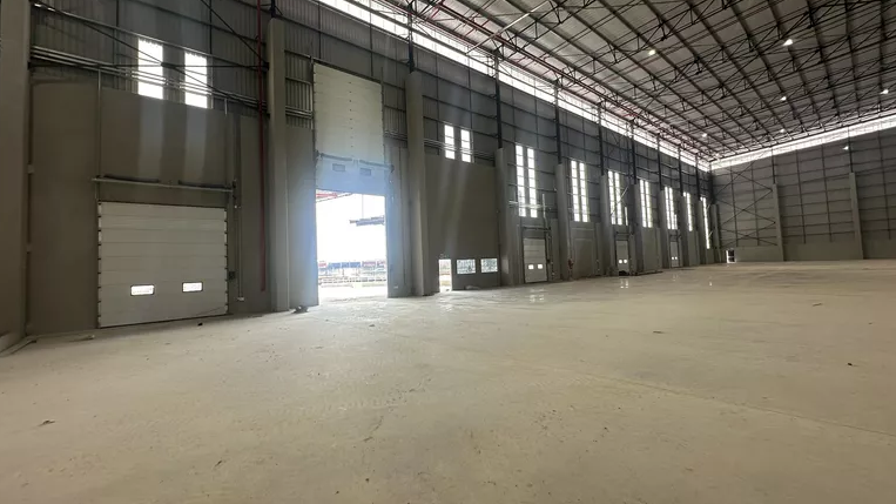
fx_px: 380
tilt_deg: +3.2
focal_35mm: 16
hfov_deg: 99.4
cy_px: 246
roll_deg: +2.3
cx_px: 440
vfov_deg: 67.1
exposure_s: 1/109
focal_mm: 2.22
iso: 40
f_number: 2.2
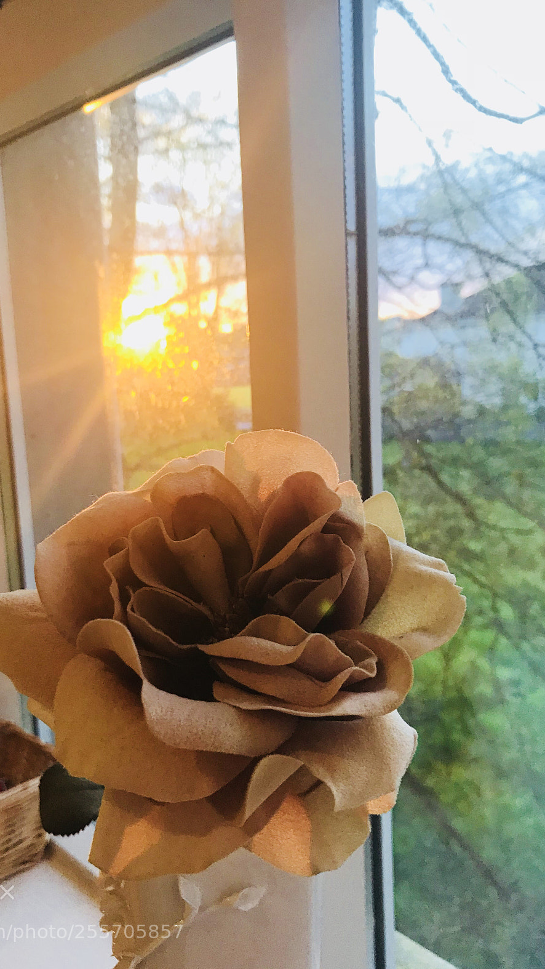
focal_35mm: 31
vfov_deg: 62.6
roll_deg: +3.0
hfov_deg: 37.7
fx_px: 796
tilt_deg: -7.7
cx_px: 231
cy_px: 488
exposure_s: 1/33
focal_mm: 3.99
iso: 32
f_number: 1.8
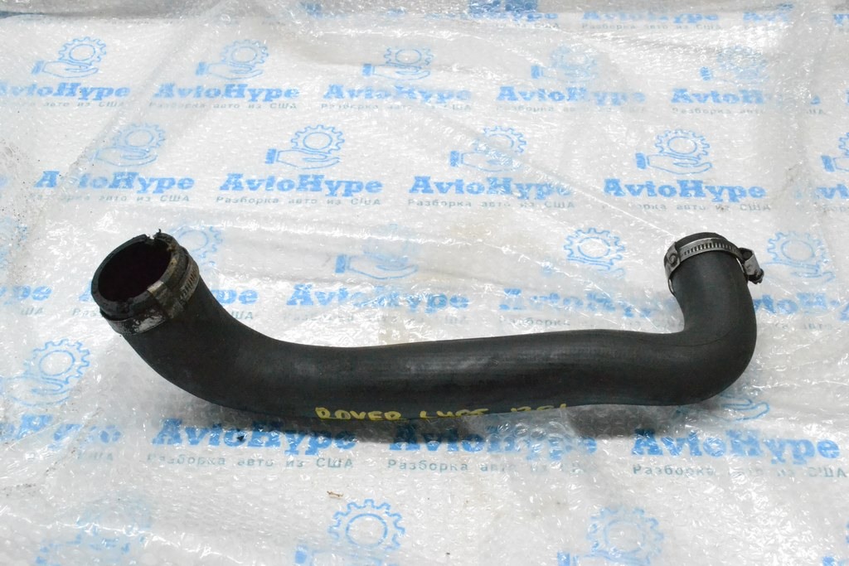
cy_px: 283
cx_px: 424
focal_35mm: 48
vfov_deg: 28.1
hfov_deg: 41.1
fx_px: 1132
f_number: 11
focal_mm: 32
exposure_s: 1/160
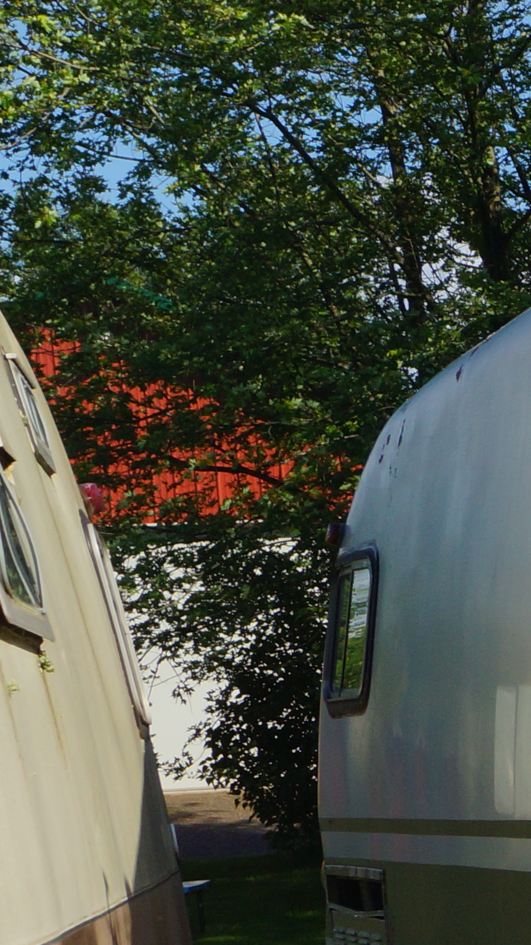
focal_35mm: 140
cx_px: 1735
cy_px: 880
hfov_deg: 7.4
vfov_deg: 15.1
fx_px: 3504
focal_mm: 24
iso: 100
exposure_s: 1/125
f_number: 13
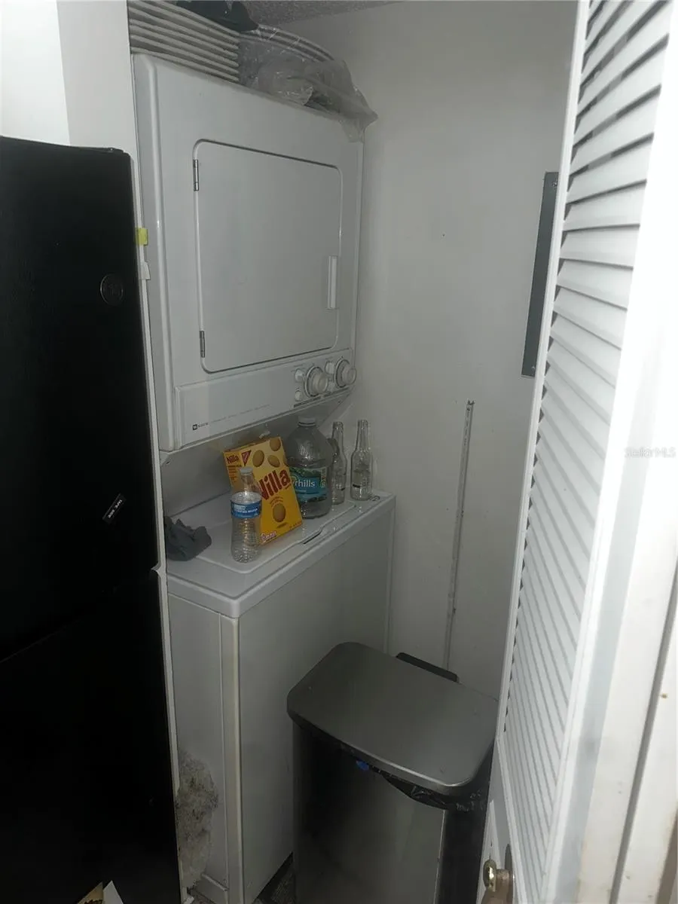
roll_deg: -2.9
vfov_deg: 71.6
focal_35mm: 24
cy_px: 452
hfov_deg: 56.8
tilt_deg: -18.2
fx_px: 627
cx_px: 339
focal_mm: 6.86
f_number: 1.78
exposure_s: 1/35
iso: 80
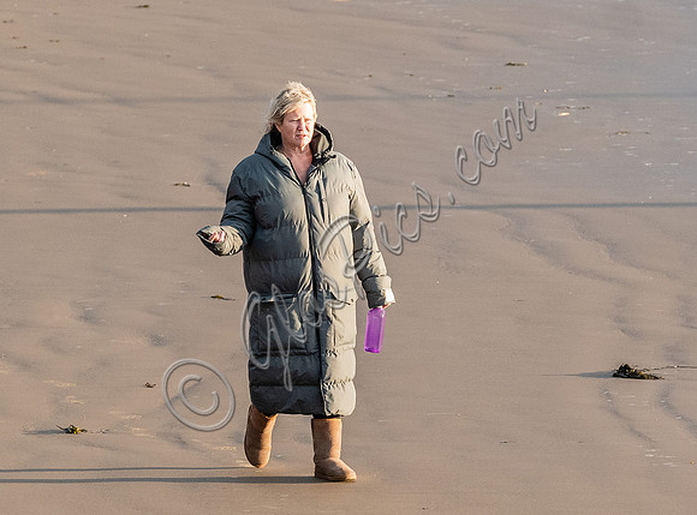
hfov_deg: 2.9
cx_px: 371
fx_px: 13627
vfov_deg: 2.2
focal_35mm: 680
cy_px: 261
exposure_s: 1/500
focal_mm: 200
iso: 640
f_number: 5.6
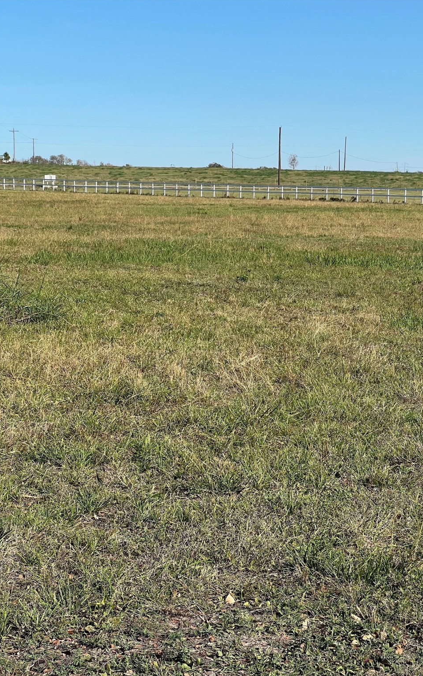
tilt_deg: -5.9
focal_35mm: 82
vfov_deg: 25.2
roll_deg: +1.0
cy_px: 338
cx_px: 250
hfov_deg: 15.9
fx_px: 1512
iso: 32
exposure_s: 1/867
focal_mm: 9
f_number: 2.8
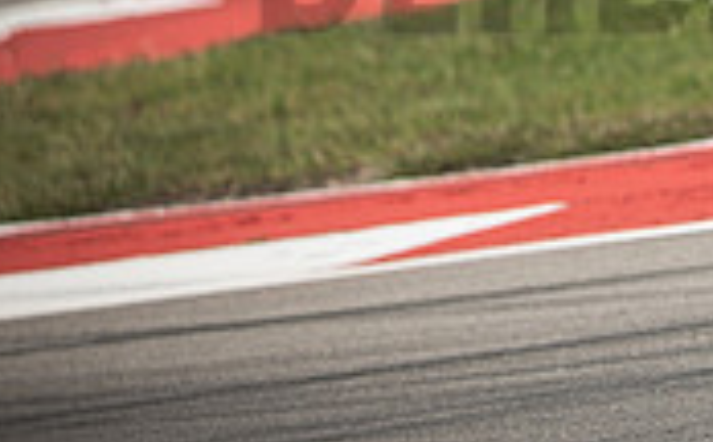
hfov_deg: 2.1
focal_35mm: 1022
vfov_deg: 1.3
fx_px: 19821
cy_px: -72
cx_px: 1123
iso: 125
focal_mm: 200
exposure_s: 1/2000
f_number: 2.8
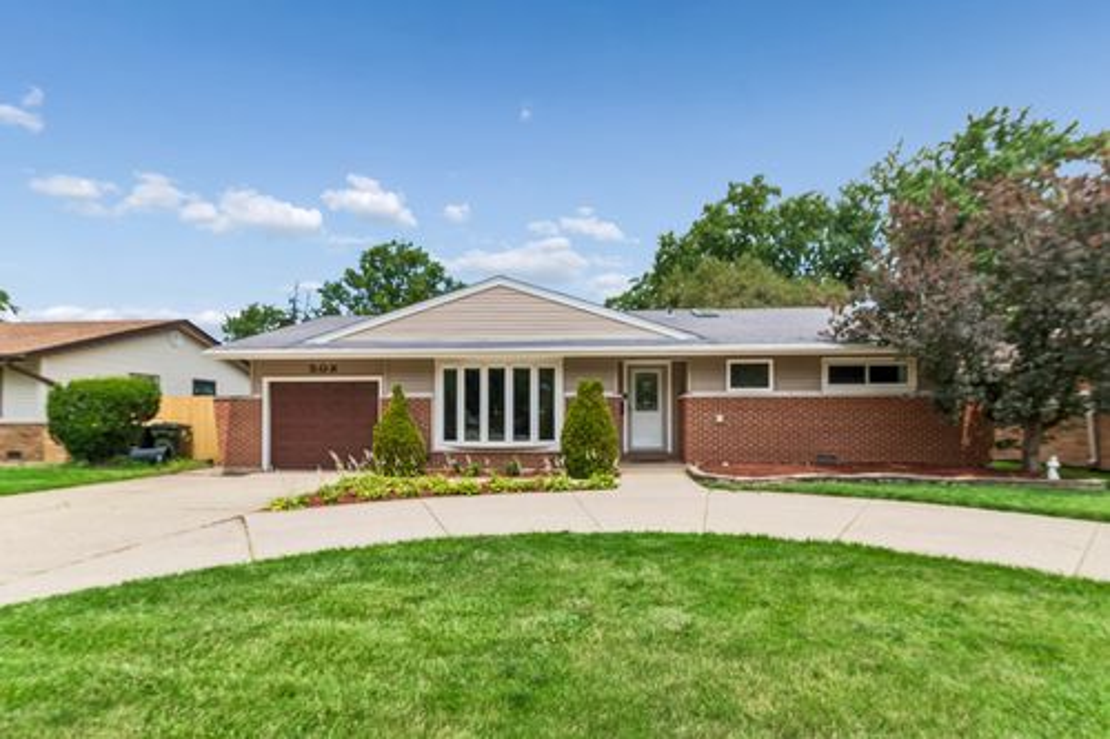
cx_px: 555
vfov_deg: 70.4
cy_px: 370
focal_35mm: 17
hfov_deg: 93.3
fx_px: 524
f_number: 13
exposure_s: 1/125
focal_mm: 17
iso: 100
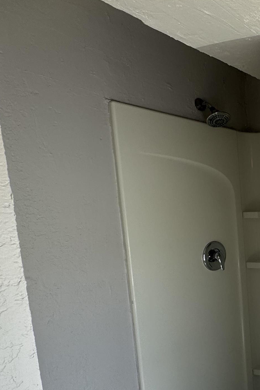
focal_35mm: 32
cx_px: 364
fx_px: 347
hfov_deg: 29.7
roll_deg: +1.0
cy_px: 242
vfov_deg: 58.0
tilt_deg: -6.6
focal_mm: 2.22
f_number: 2.2
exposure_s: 1/178
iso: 40
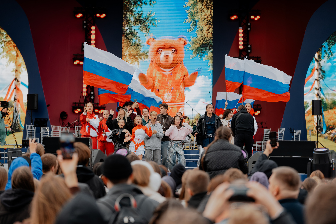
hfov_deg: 18.6
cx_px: 168
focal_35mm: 110
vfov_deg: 12.5
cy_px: 112
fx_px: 1027
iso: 250
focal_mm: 110
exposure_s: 1/400
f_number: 3.2
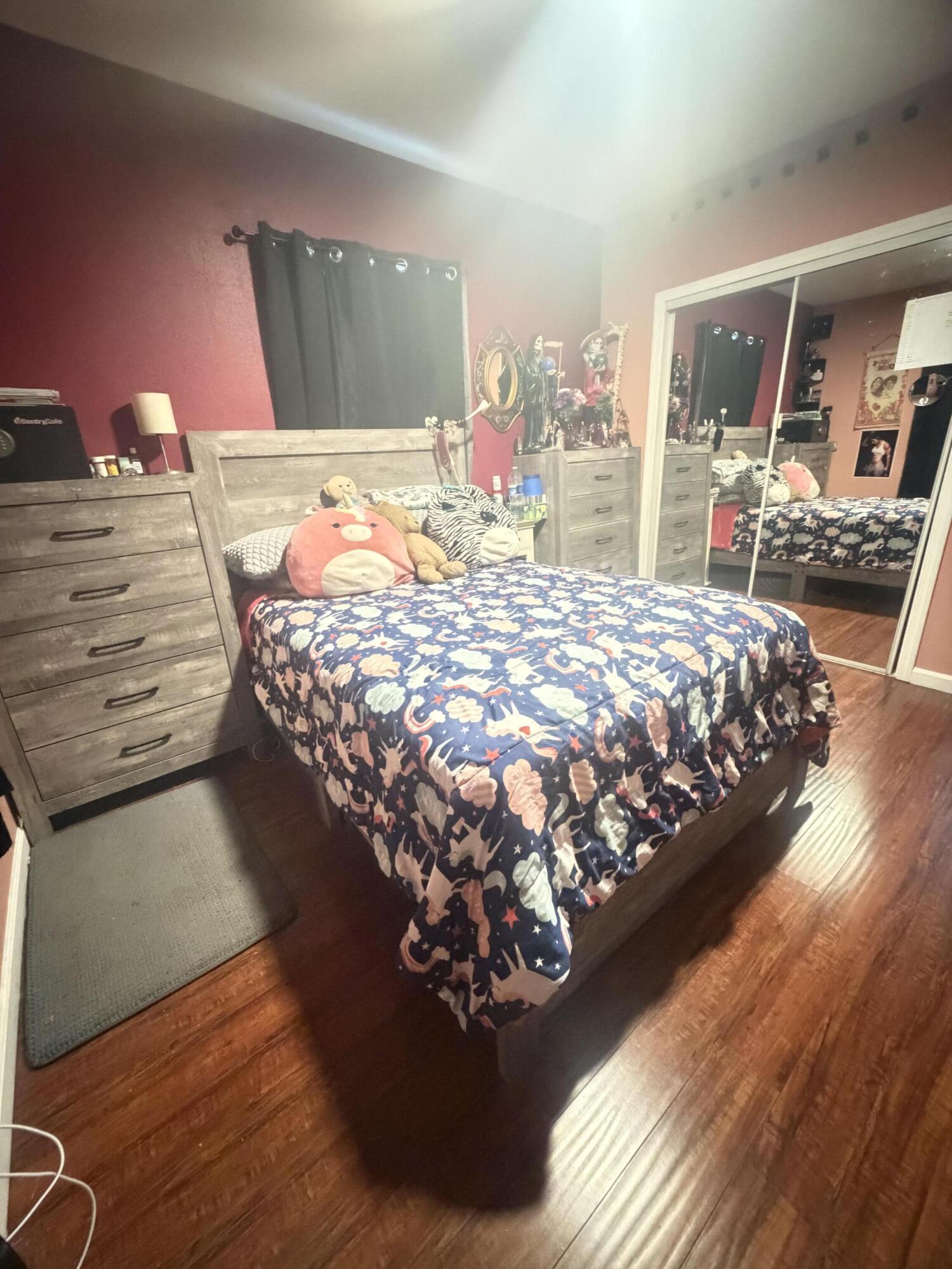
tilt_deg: -19.3
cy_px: 634
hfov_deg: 85.7
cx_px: 476
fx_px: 513
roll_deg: +2.4
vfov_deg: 102.1
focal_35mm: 14
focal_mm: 2.22
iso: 2500
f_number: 2.2
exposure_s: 1/30
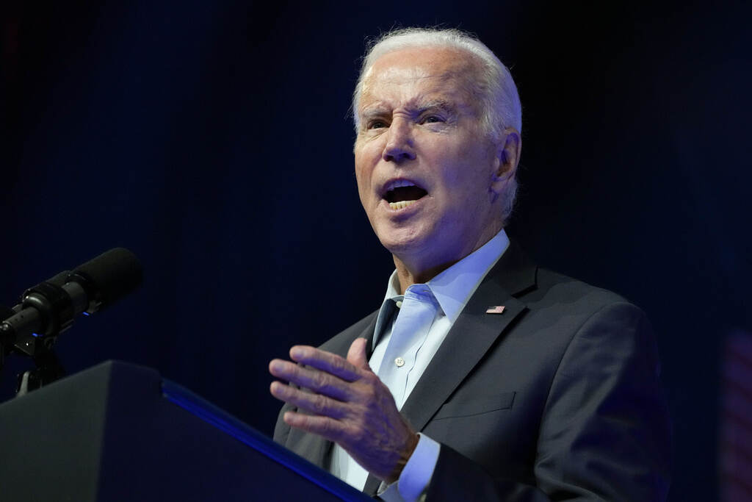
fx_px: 4303
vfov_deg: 6.7
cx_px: 376
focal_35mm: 206
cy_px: 251
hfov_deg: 10.0
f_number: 5.6
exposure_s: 1/250
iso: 4000
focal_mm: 206
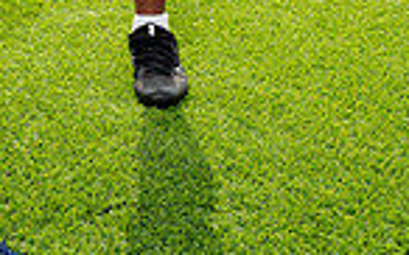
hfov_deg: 18.7
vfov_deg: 10.3
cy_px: -361
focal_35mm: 110
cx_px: 53
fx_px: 1225
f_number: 5.6
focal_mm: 35
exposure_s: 1/320
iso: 100
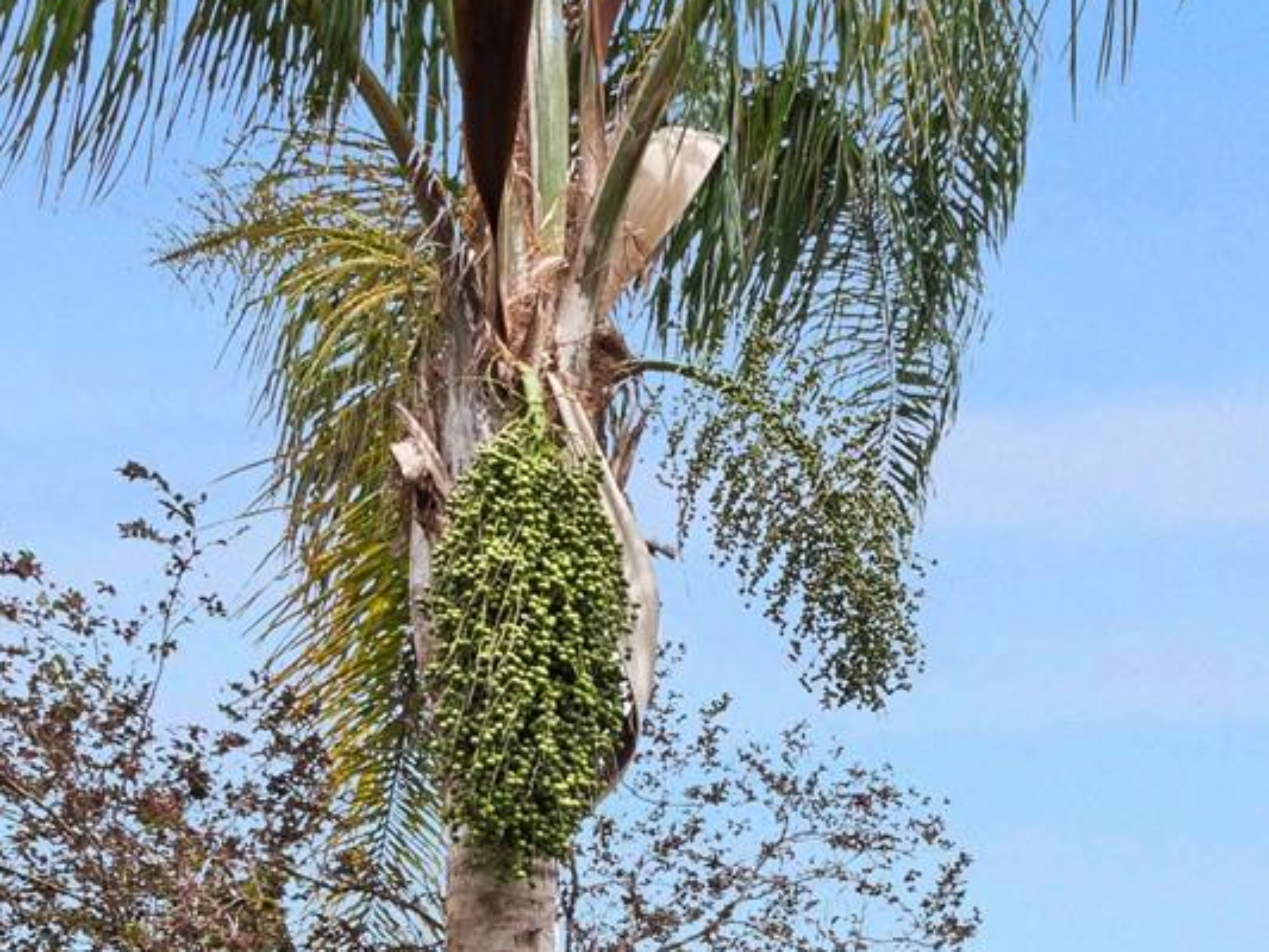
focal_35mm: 42
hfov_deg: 43.4
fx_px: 1540
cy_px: 1016
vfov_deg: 31.0
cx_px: 950
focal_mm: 7
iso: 200
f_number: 7.1
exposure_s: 1/400
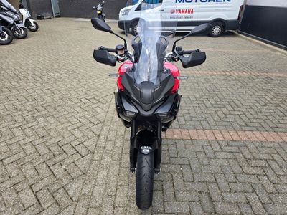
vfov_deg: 58.9
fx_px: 191
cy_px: 108
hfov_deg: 73.9
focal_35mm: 23
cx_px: 144
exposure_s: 1/180
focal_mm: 6.3
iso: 12
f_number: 1.7
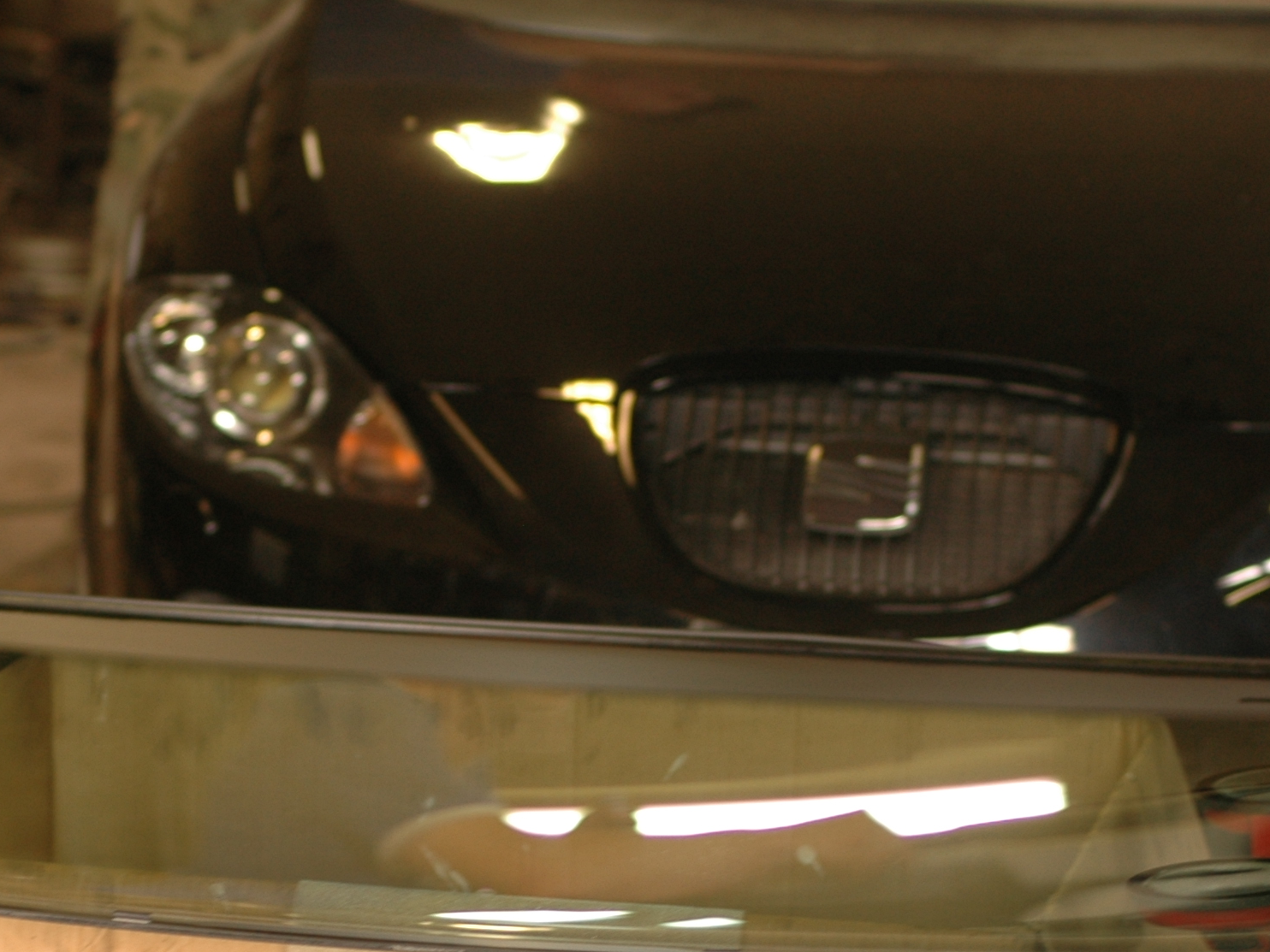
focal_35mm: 146
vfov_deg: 10.1
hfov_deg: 13.5
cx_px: 537
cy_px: 819
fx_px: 5356
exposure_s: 1/20
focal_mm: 50
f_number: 2.8
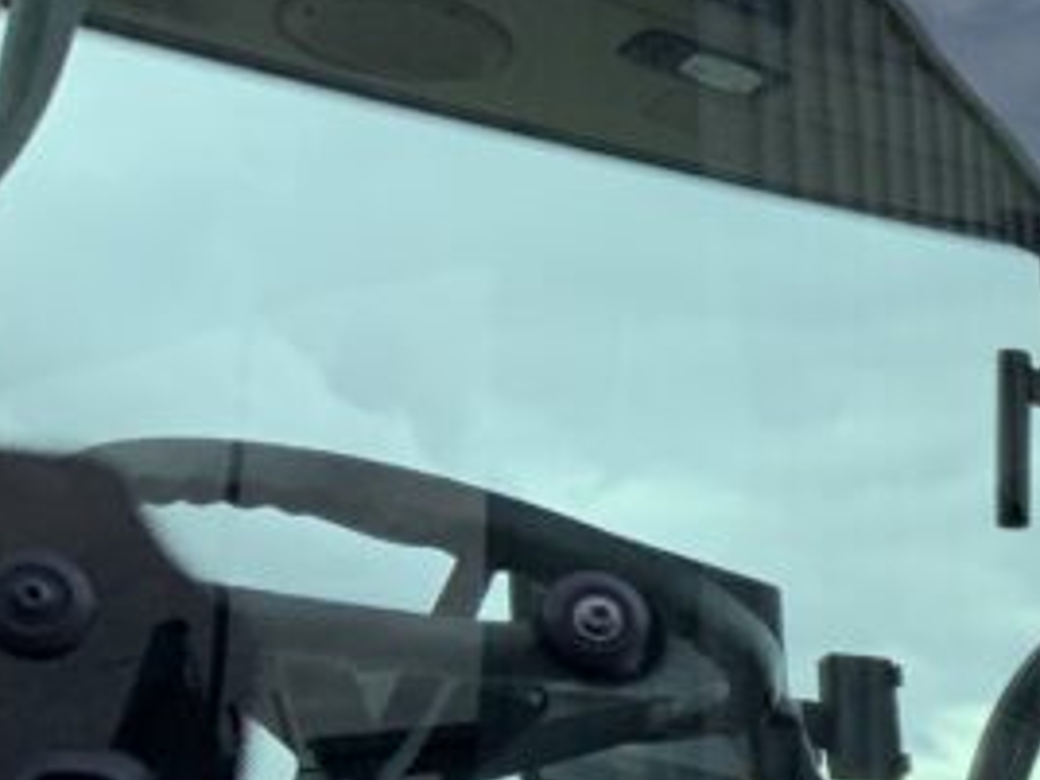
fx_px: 3335
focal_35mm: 111
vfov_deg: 13.0
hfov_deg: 15.1
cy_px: 966
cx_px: 1940
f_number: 1.8
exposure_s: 1/739
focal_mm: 3
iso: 16
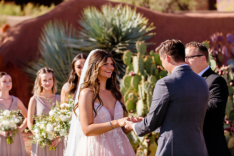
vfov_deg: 9.2
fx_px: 975
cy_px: 78
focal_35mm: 150
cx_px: 117
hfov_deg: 13.7
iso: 200
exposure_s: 1/800
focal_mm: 150
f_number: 3.5
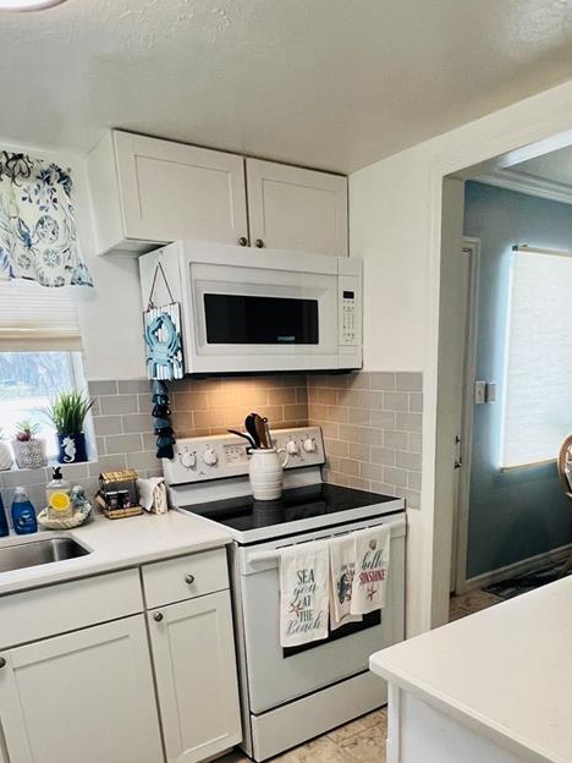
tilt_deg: -17.7
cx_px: 317
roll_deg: +0.7
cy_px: 551
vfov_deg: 66.0
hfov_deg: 54.8
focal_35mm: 25
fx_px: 551
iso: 160
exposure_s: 1/120
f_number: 1.8
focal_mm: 1.57
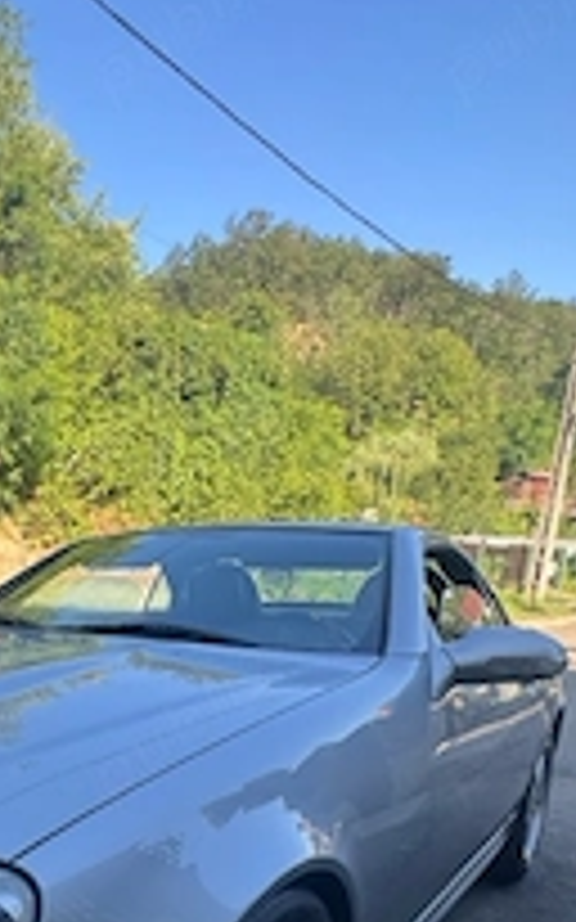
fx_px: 729
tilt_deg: -14.9
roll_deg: +2.5
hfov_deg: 37.6
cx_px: -22
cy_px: 742
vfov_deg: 59.4
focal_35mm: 29
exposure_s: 1/301
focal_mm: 2.22
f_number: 2.2
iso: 40
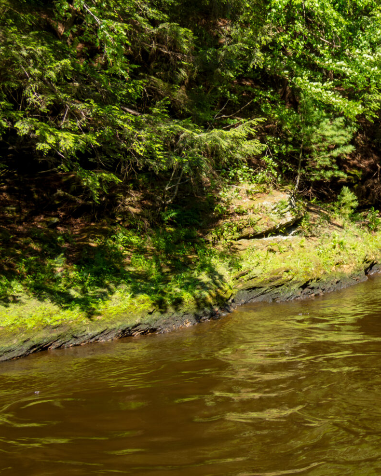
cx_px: 489
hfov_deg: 19.4
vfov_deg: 25.8
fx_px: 1029
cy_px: 128
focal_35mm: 73
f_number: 9
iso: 100
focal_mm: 20
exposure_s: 1/125
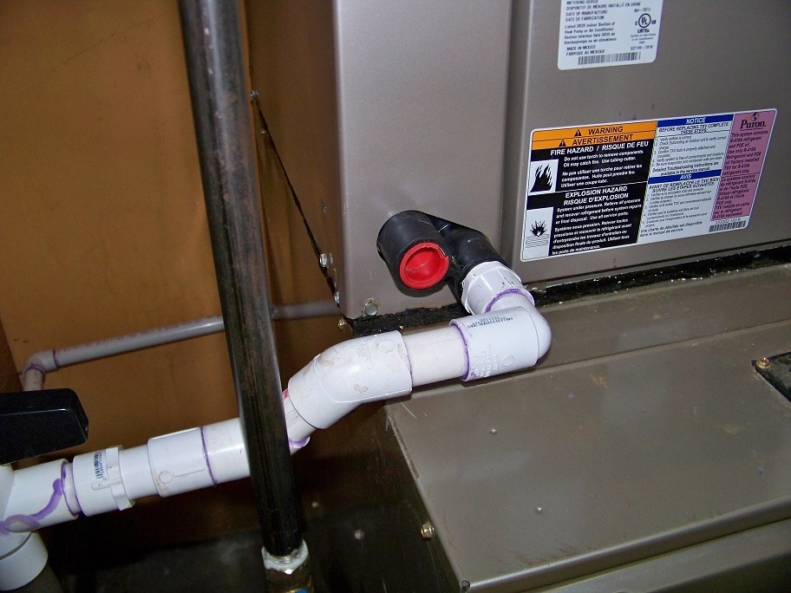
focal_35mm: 33
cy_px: 296
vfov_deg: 42.9
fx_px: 754
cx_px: 396
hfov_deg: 55.4
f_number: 2.8
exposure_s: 1/30
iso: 200
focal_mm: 5.85
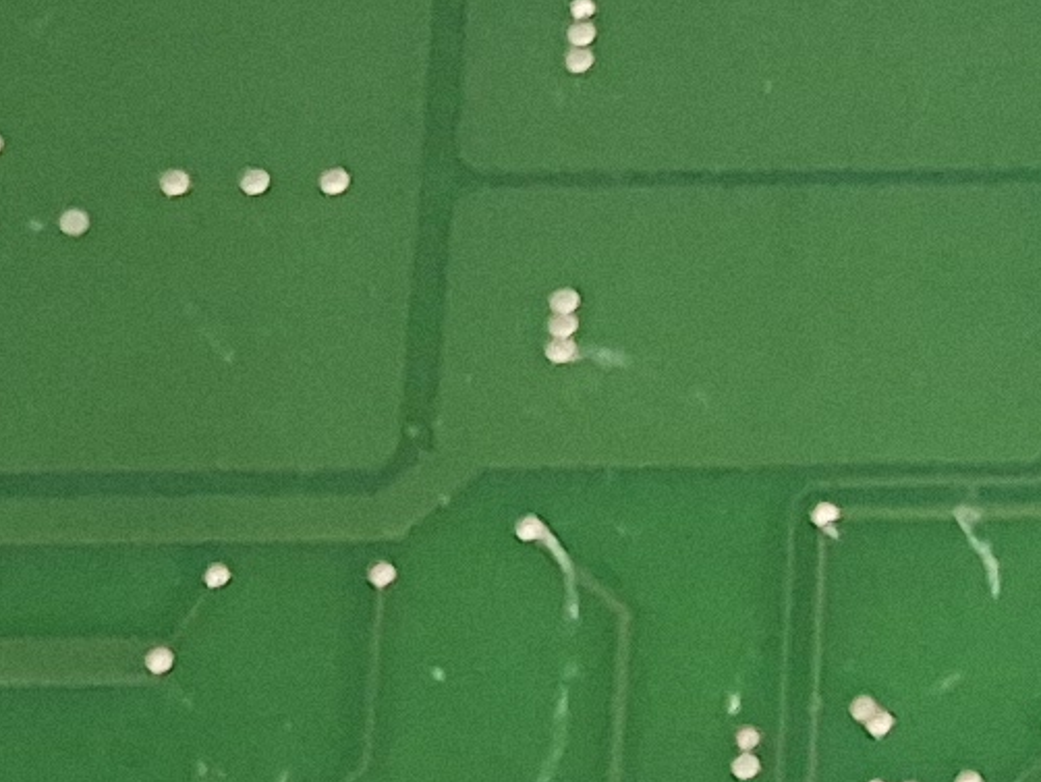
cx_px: 1918
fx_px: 5476
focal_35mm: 182
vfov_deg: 7.9
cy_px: 1303
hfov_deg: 10.2
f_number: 1.9
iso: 400
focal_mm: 2.91
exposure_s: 1/20
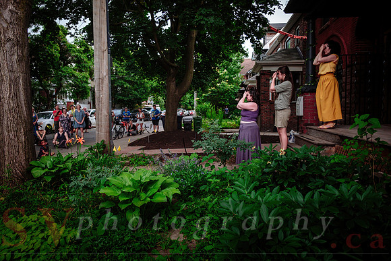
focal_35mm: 24
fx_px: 261
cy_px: 130
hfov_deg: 73.7
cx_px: 196
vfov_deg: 53.2
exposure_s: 1/250
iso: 1600
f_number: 2.8
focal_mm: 16
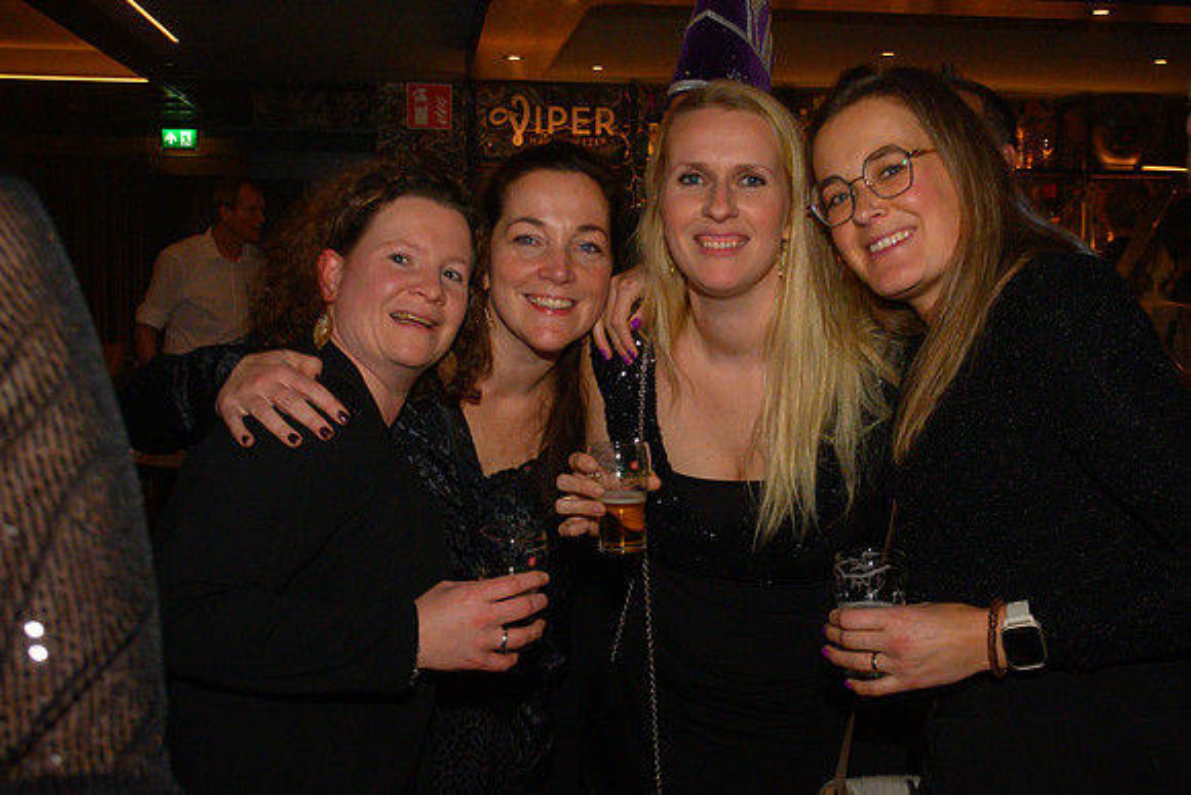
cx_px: 676
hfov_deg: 42.6
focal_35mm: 46
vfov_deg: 29.2
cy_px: 372
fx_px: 1525
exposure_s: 1/160
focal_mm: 27
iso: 640
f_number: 5.6
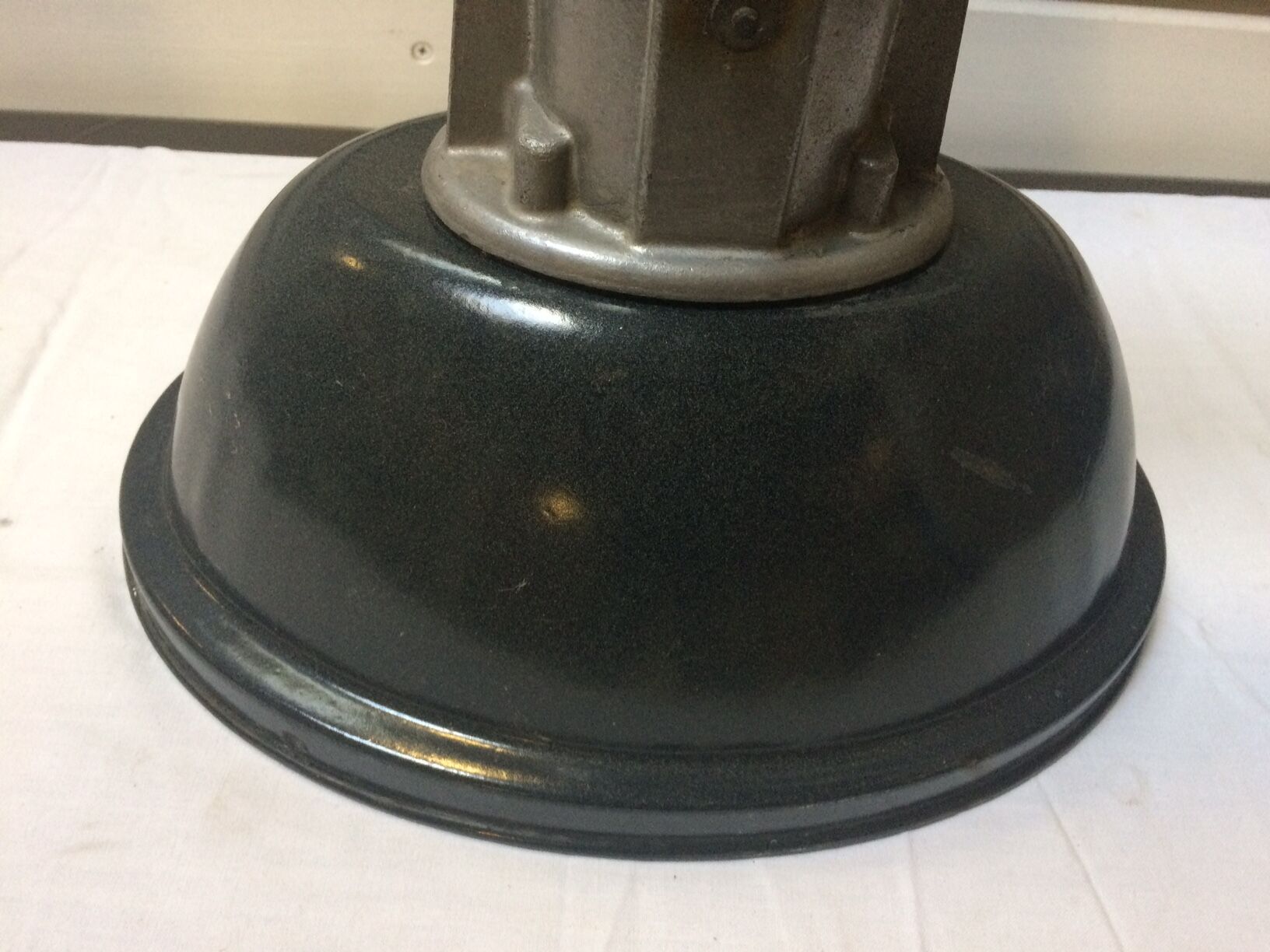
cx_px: 635
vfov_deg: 48.2
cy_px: 476
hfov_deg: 61.7
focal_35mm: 29
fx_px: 1064
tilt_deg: -48.5
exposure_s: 1/33
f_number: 2.2
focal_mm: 4.15
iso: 200
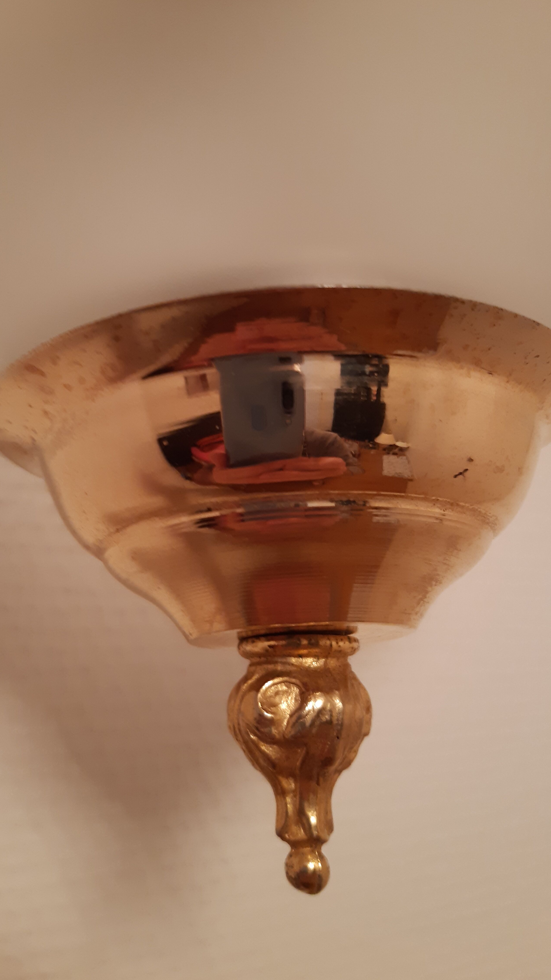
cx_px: 281
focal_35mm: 29
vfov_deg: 66.1
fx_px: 753
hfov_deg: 40.2
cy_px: 486
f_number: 1.7
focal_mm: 3.92
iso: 160
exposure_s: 1/50
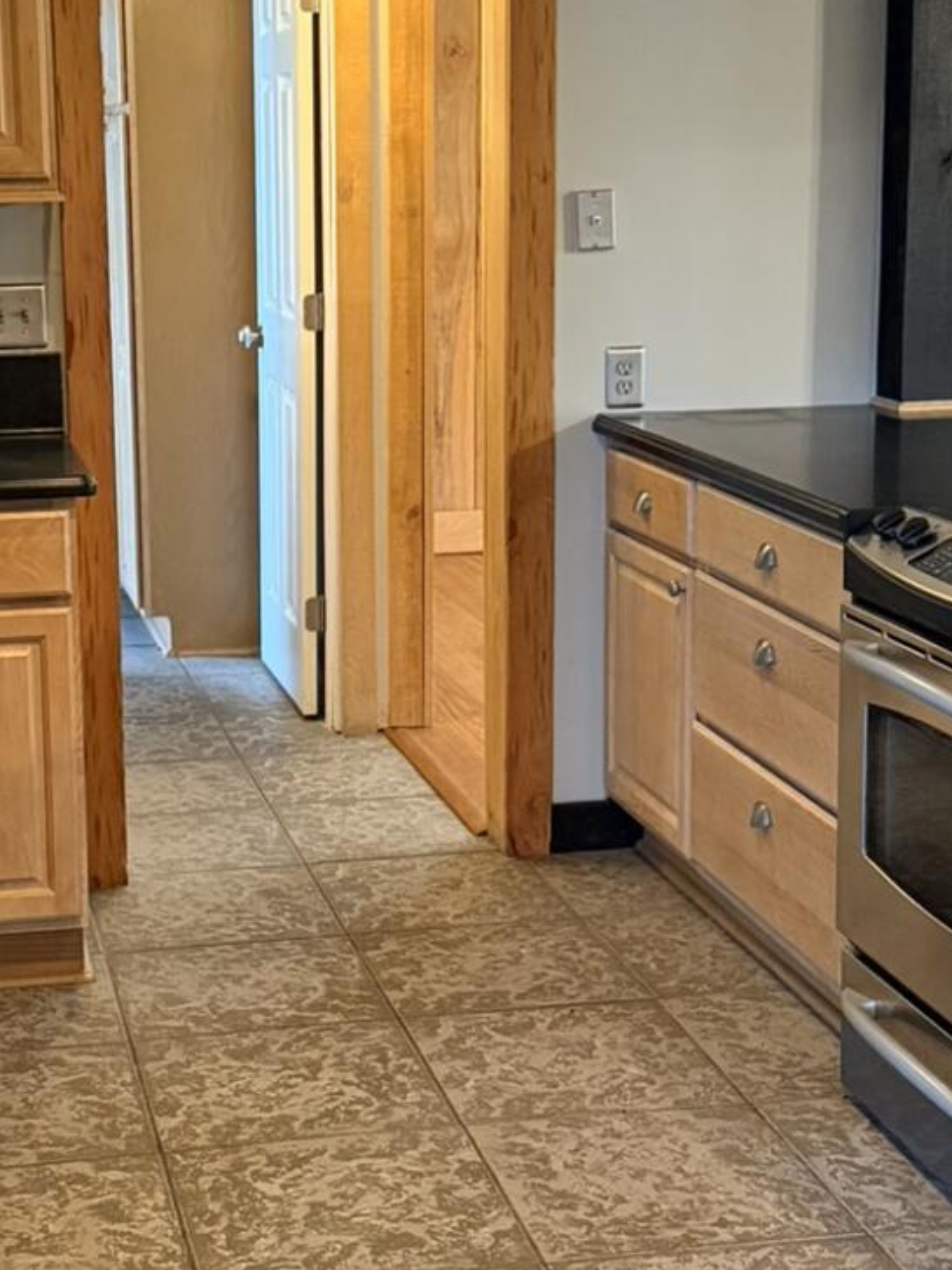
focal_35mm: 66
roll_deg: +1.3
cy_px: 576
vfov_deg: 29.4
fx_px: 2421
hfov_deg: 22.2
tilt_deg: -10.6
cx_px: 332
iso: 640
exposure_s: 1/60
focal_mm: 6.76
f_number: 1.78
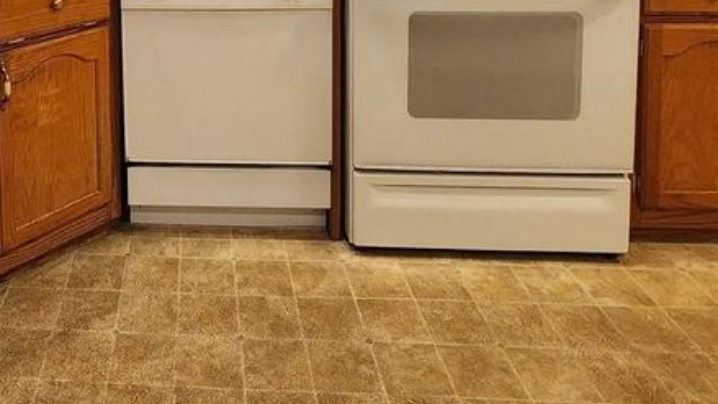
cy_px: -126
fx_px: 628
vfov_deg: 28.8
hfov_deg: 55.7
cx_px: 154
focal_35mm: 33
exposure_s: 1/60
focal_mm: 2.2
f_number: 2.2
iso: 400
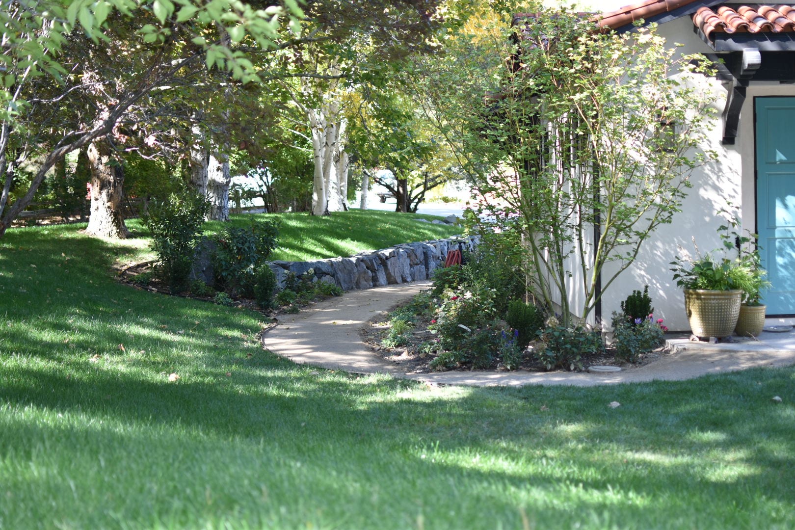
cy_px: 265
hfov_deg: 37.9
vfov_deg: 25.8
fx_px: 1159
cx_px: 398
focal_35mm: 52
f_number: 1.8
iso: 100
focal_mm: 35
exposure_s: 1/200
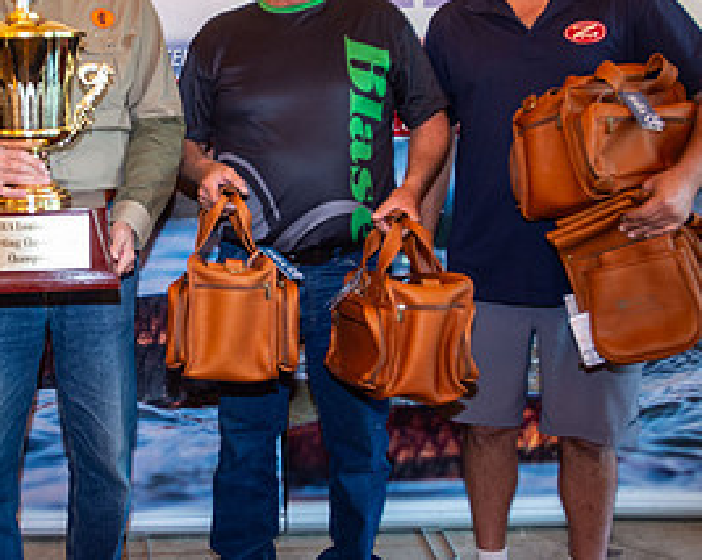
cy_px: 208
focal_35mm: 51
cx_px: 163
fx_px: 1058
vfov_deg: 29.5
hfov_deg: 35.7
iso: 800
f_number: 2.8
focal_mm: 25
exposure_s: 1/60
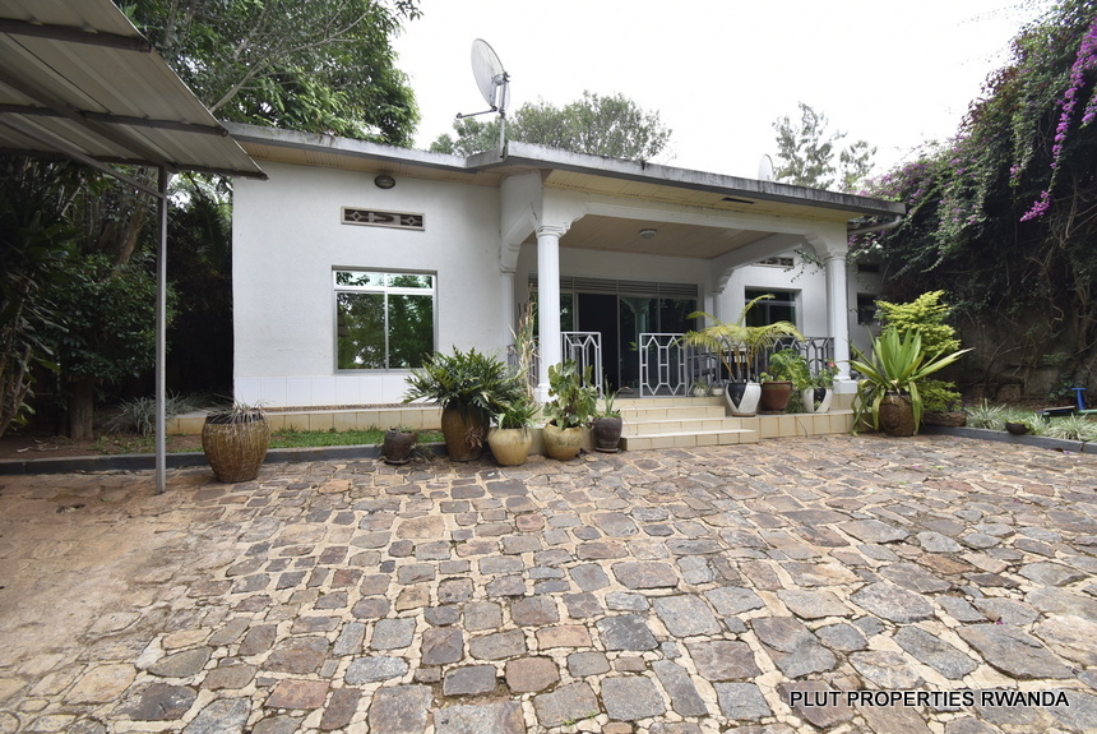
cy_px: 367
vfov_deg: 77.4
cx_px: 548
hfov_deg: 100.3
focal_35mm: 15
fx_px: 457
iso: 200
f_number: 8
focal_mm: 10
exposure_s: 1/20
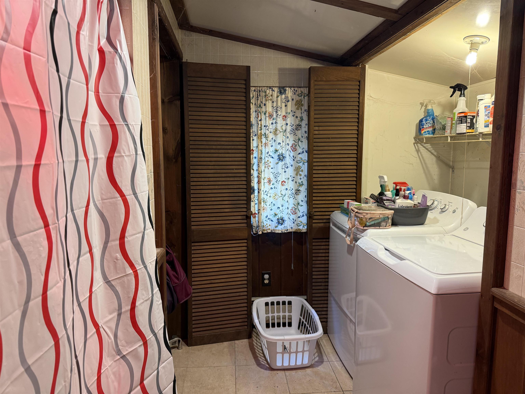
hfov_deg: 71.6
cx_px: 262
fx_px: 364
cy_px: 197
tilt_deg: -6.1
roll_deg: +0.4
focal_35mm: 24
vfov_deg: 56.8
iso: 200
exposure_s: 1/60
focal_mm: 6.76
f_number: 1.78
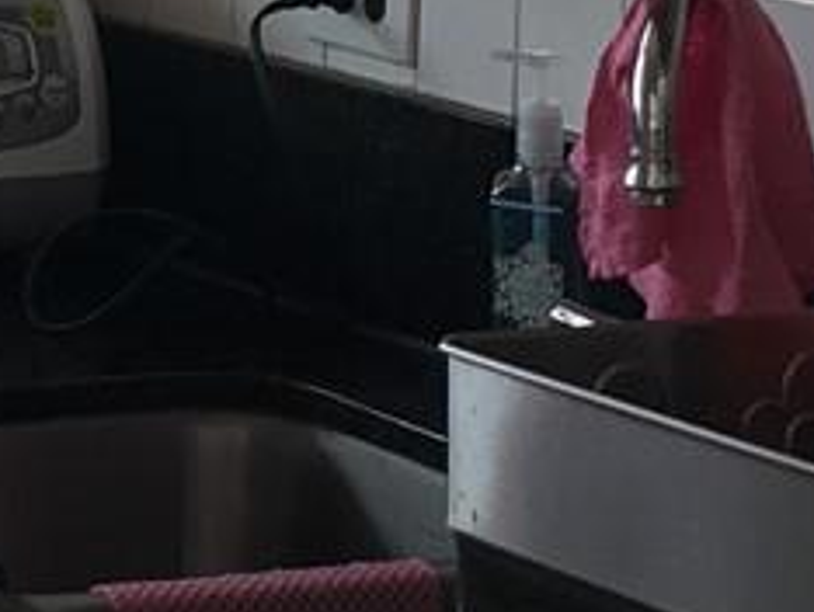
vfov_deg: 7.3
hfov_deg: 9.7
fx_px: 4661
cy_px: -542
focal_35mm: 198
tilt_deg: +0.5
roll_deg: -0.4
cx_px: -414
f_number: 2.2
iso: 25
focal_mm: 4.15
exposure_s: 1/40
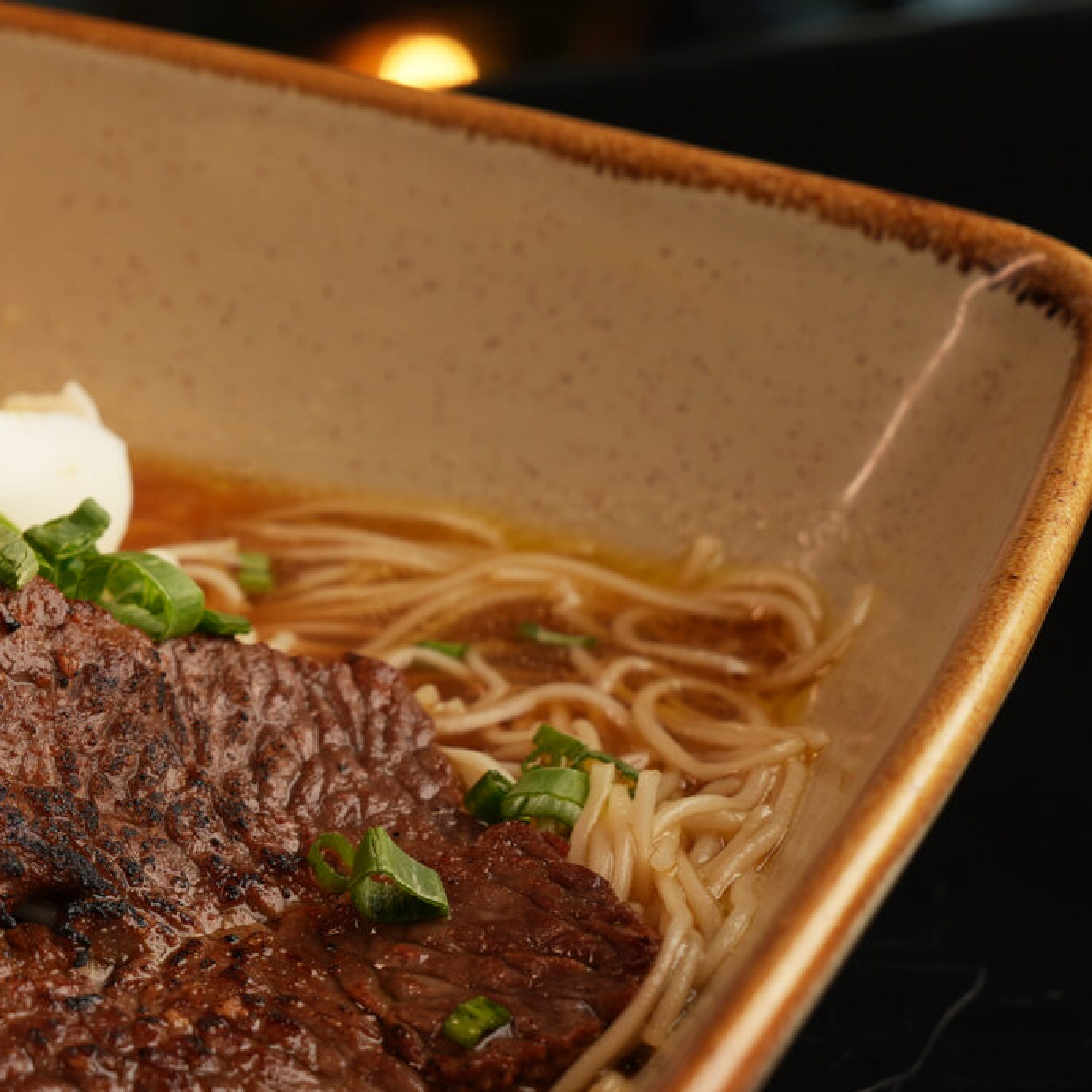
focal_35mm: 154
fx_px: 5496
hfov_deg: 11.2
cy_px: 526
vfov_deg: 11.3
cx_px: -148
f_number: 6.3
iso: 125
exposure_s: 1/131
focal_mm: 49
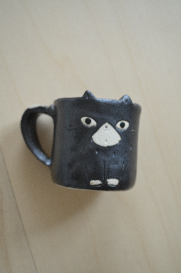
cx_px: 90
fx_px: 341
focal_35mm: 45
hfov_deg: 29.7
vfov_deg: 43.7
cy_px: 136
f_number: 4.5
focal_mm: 30
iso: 720
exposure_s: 1/60
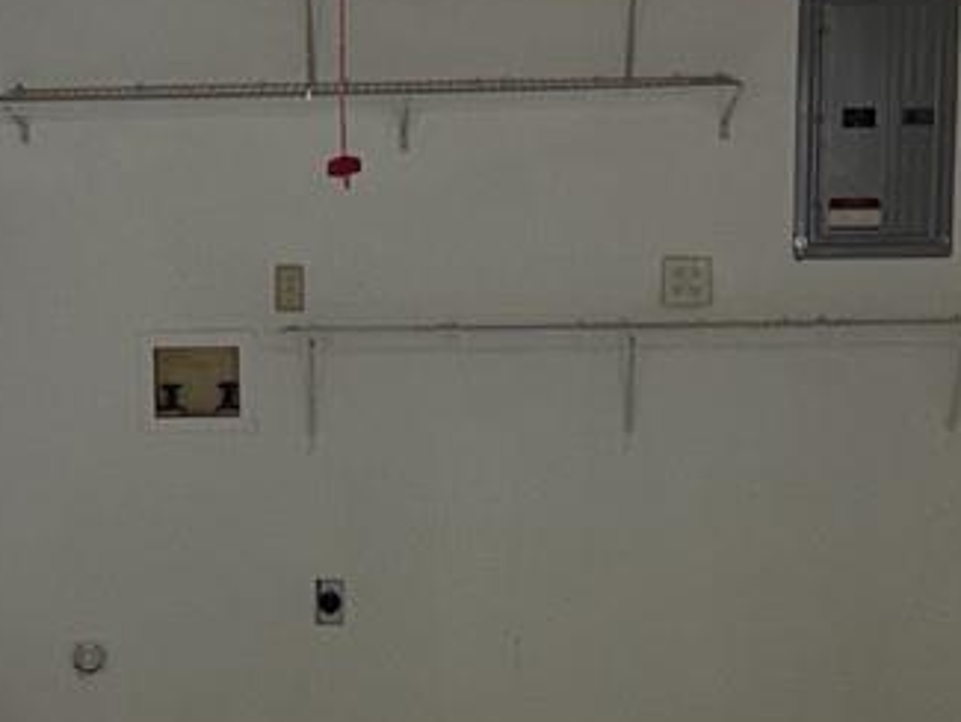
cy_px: 740
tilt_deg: -9.4
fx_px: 3277
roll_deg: +0.8
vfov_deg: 12.4
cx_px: 405
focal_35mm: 118
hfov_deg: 16.7
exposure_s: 1/262
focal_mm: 6.76
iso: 64
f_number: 1.78
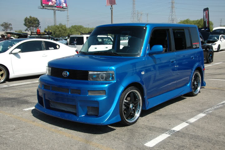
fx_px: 262
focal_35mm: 42
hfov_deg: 46.4
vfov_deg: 31.8
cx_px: 112
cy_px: 75
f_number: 4.5
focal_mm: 28
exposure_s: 1/1600
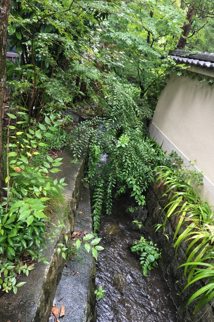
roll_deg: -15.8
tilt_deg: -20.5
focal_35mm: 31
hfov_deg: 42.3
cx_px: 115
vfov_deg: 60.3
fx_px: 276
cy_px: 162
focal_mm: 4.15
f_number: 2.2
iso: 40
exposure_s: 1/30
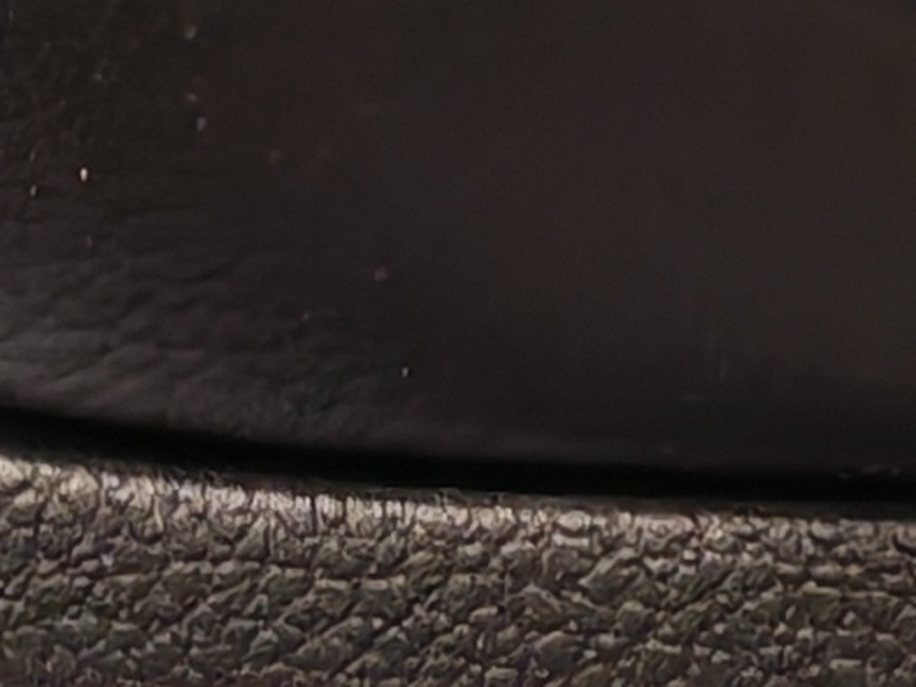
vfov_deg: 5.9
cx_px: 1265
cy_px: 912
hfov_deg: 7.7
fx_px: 6668
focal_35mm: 252
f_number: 1.9
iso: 4120
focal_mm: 6.12
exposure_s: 1/20
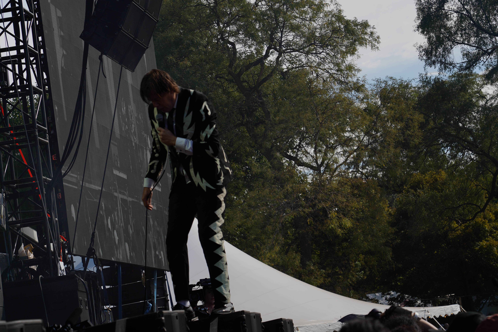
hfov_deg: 19.5
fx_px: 1452
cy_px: 166
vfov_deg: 13.0
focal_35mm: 105
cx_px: 249
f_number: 8
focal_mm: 105
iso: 100
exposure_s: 1/500
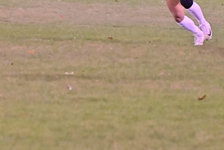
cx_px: 152
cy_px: 34
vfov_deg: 2.9
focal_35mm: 467
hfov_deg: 4.4
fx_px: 2907
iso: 6400
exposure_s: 1/320
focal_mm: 160
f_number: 4
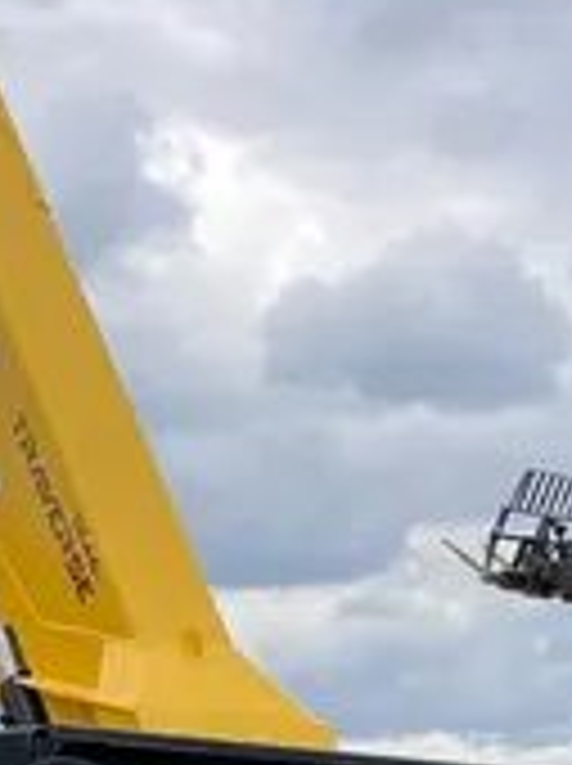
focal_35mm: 121
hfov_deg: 12.2
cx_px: 221
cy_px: 1370
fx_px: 2673
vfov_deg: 14.4
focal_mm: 3.99
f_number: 1.8
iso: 20
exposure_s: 1/1033
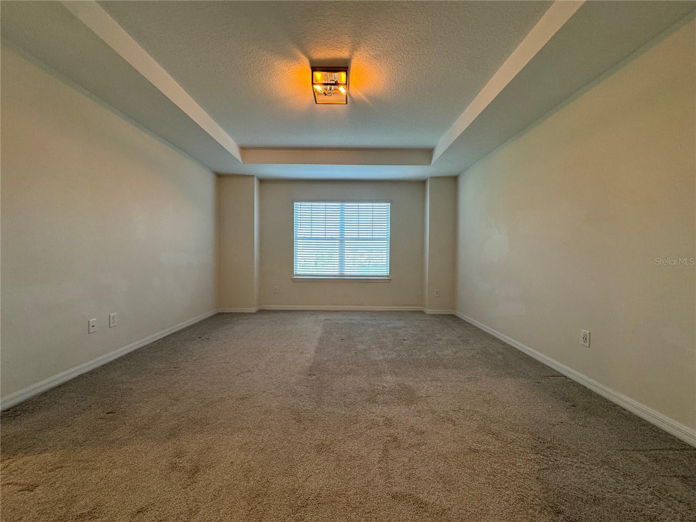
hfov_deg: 102.1
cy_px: 261
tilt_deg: -1.9
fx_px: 281
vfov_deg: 85.7
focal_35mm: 14
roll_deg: -0.4
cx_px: 348
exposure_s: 1/120
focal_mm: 2.22
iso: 200
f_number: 2.2
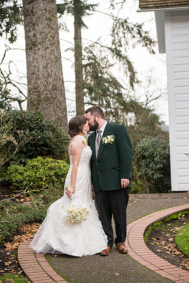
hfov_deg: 19.5
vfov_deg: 28.8
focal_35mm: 70
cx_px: 94
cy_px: 142
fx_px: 551
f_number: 3.2
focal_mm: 70
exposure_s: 1/320
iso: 500
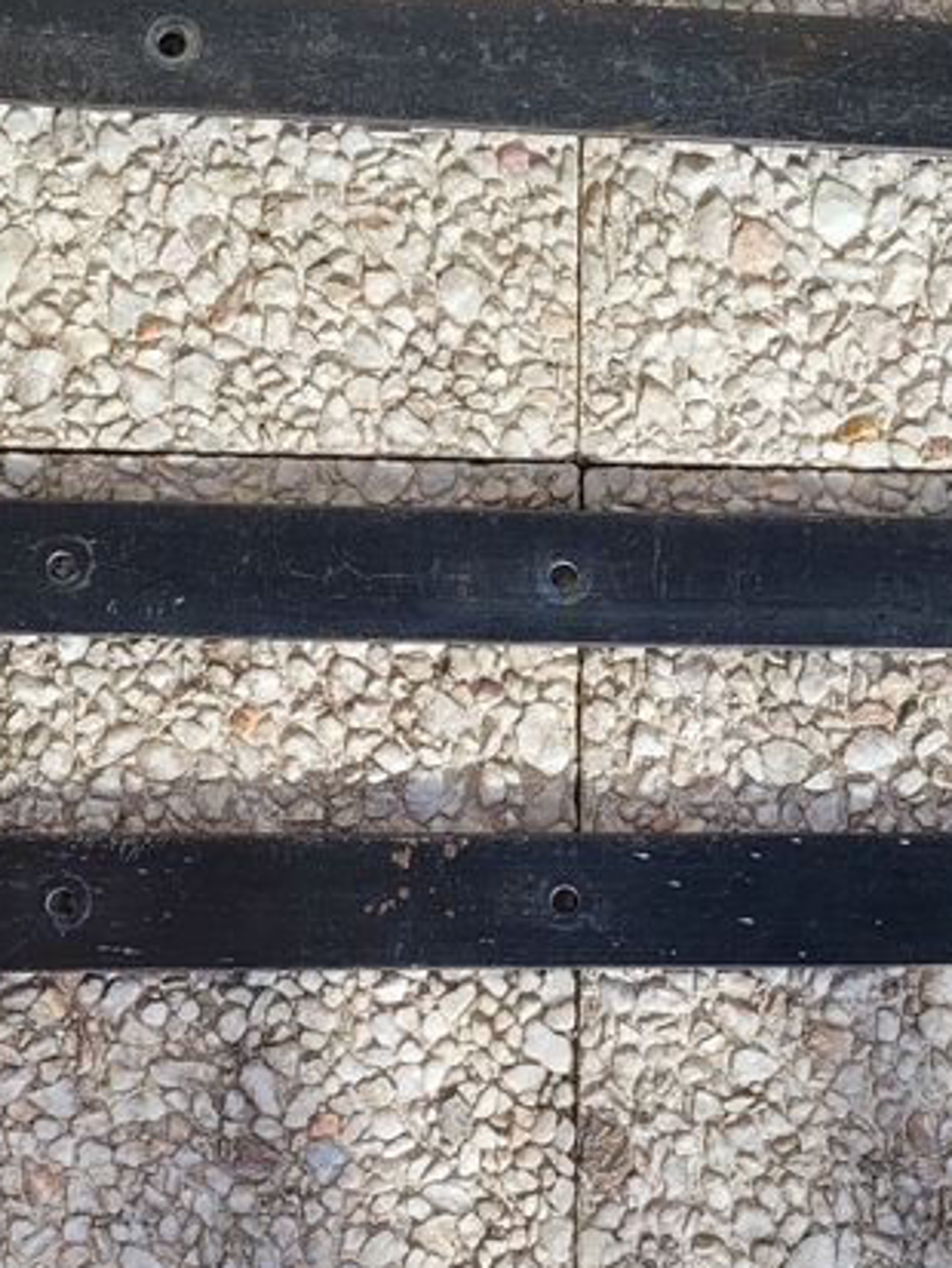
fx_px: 2309
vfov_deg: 30.6
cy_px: 792
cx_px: 516
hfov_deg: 23.3
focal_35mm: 63
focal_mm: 5.4
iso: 40
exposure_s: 1/1879
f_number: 1.8
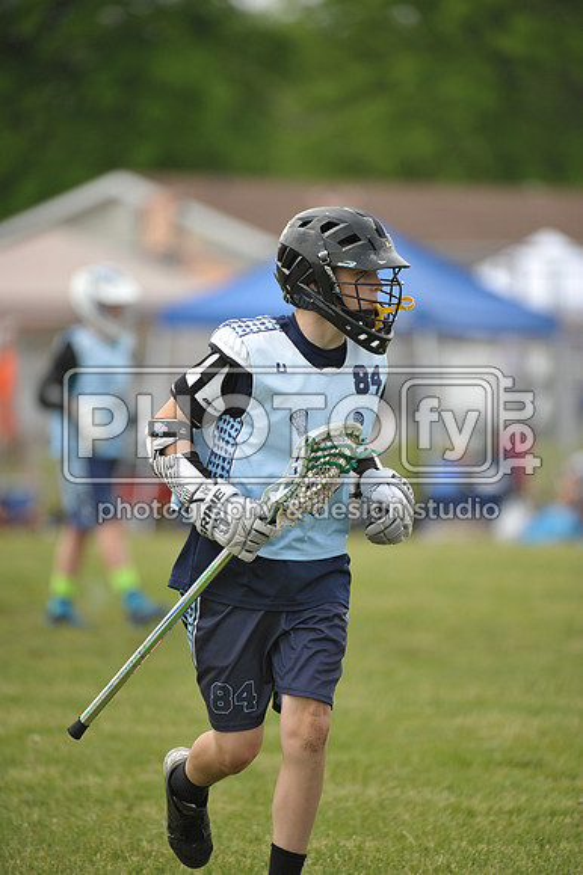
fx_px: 8512
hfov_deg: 3.9
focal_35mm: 350
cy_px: 438
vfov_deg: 5.9
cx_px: 292
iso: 800
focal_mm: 350
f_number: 4
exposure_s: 1/2000
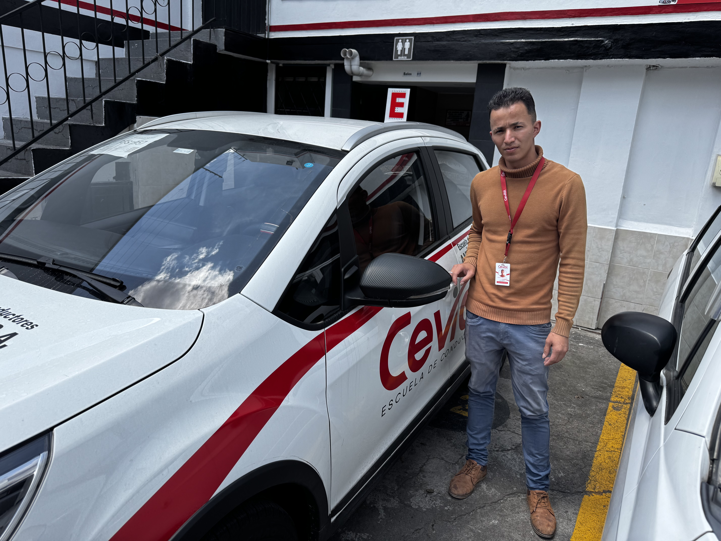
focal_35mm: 24
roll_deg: -4.0
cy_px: 270
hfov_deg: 71.6
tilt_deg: -14.8
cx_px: 360
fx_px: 500
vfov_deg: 56.8
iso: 80
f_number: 1.78
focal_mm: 6.76
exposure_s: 1/1818
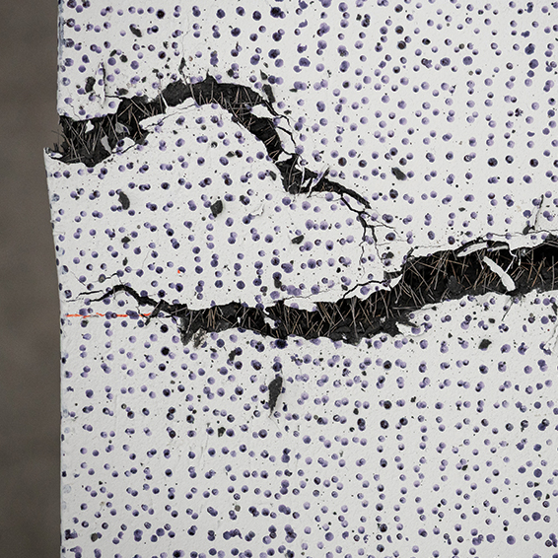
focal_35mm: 100
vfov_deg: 17.4
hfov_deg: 17.4
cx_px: 359
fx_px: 1824
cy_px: 282
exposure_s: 1/500
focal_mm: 40
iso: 500
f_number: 3.2
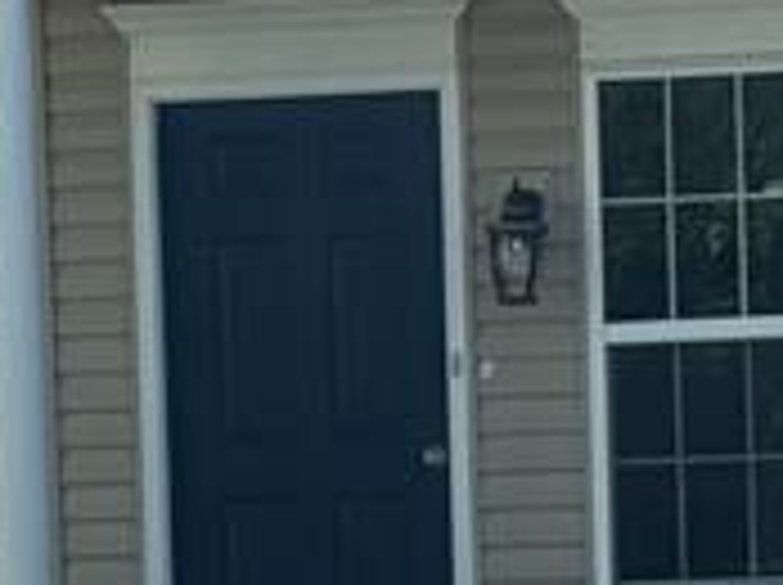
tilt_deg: -3.2
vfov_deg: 5.2
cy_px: 990
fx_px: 6393
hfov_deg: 7.0
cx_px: 333
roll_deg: +1.7
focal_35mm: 283
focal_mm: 6.76
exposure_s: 1/3425
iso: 64
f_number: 1.78
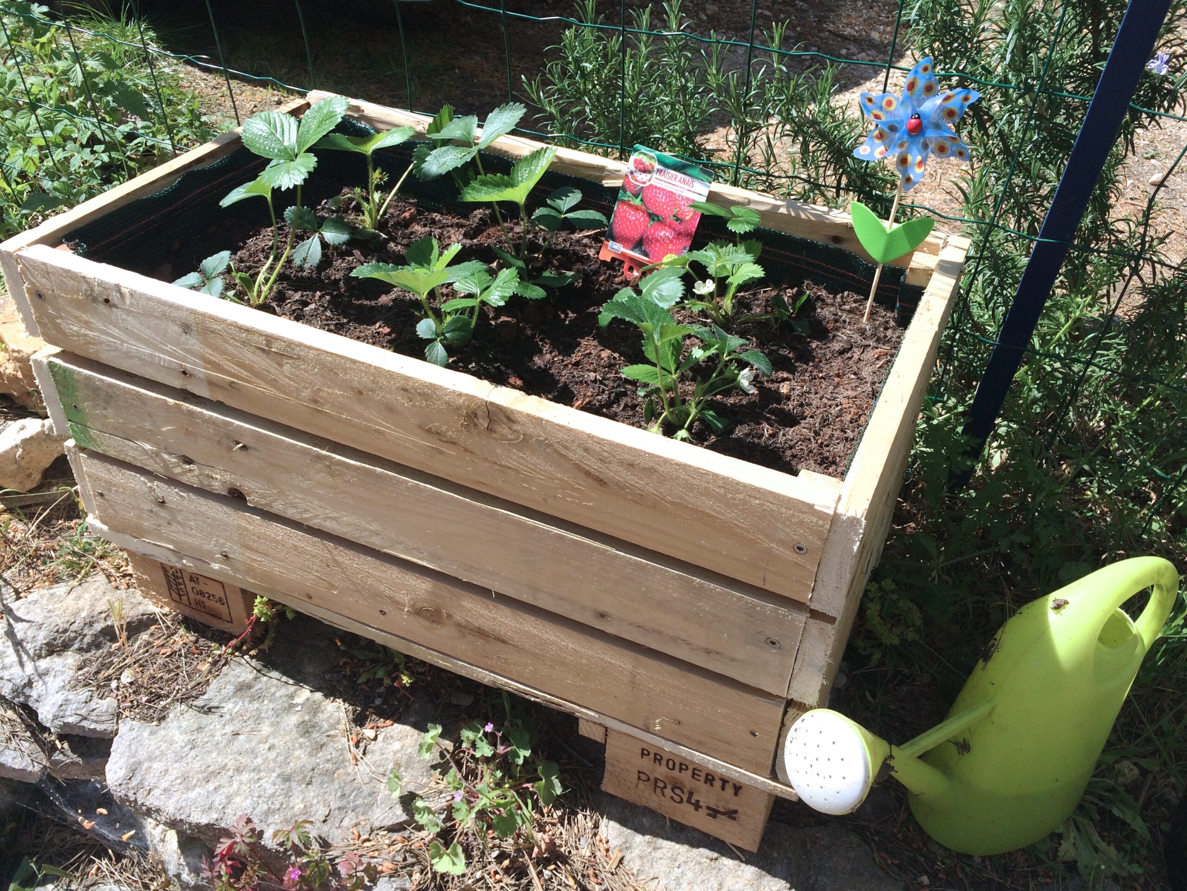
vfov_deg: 48.2
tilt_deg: -39.1
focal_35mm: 29
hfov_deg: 61.7
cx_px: 594
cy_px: 446
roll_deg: -5.5
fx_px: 994
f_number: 2.2
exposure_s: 1/1786
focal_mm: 4.15
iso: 32
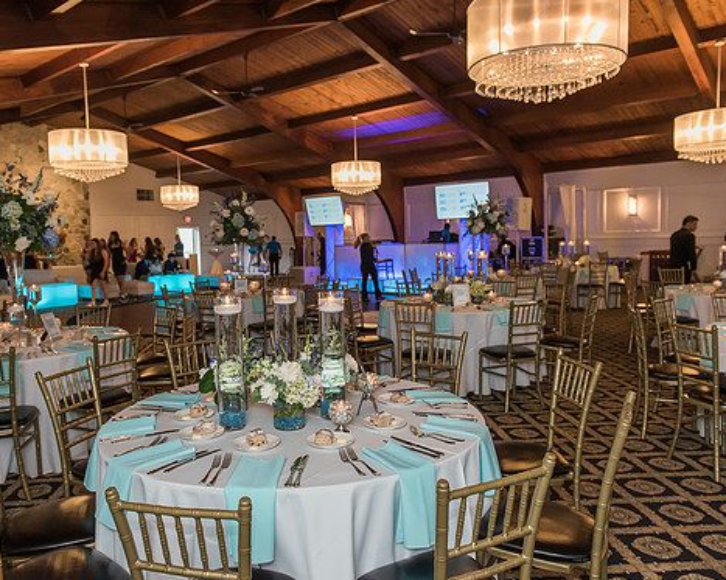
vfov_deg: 51.5
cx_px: 325
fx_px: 601
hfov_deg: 62.1
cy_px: 285
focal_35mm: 28
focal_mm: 24
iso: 1600
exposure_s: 1/100
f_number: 3.5
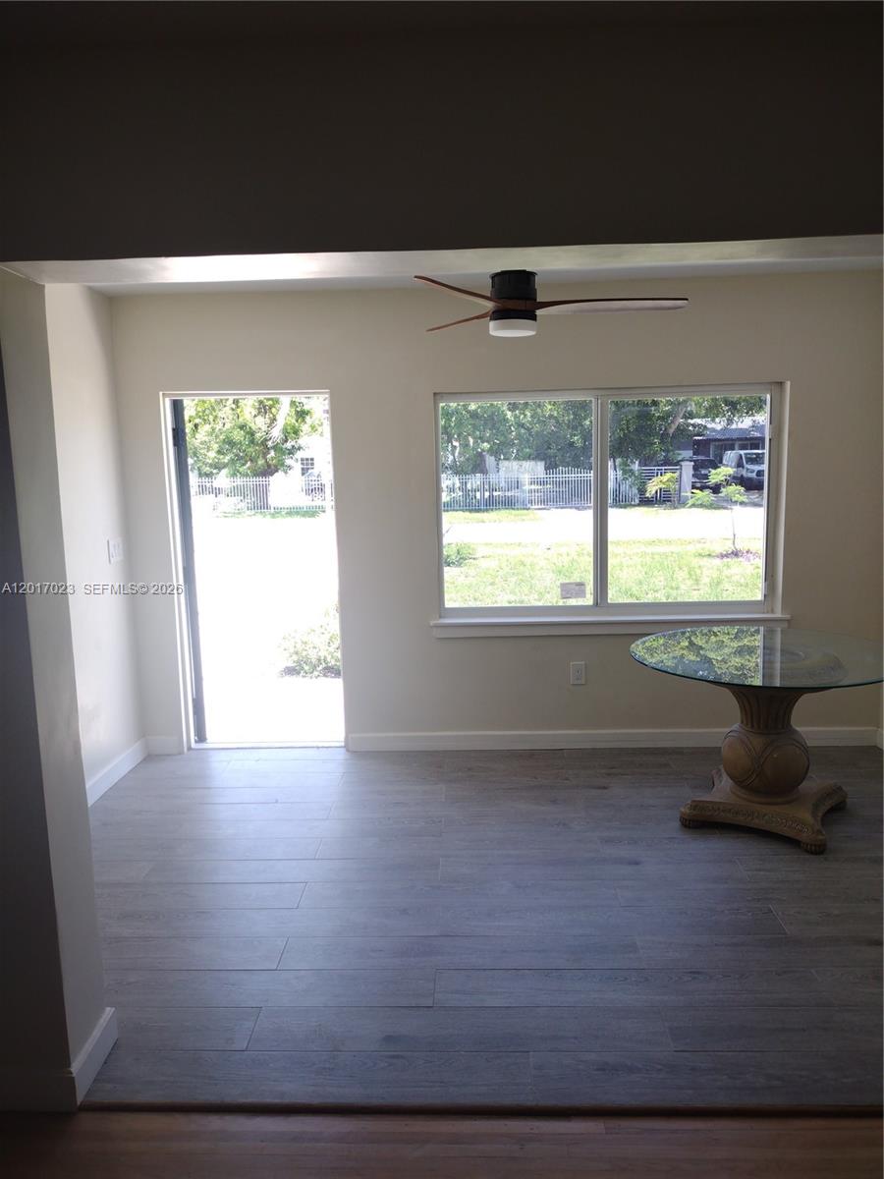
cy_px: 590
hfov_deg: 51.4
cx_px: 442
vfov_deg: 65.3
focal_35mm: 27
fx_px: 919
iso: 100
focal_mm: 4.71
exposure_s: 1/180
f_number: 1.7
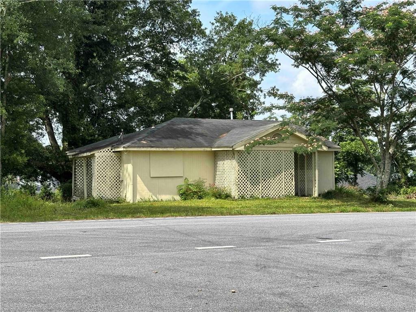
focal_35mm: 52
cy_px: 156
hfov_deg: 36.8
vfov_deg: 28.0
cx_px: 208
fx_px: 625
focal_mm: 5.96
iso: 32
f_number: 1.6
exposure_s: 1/1499
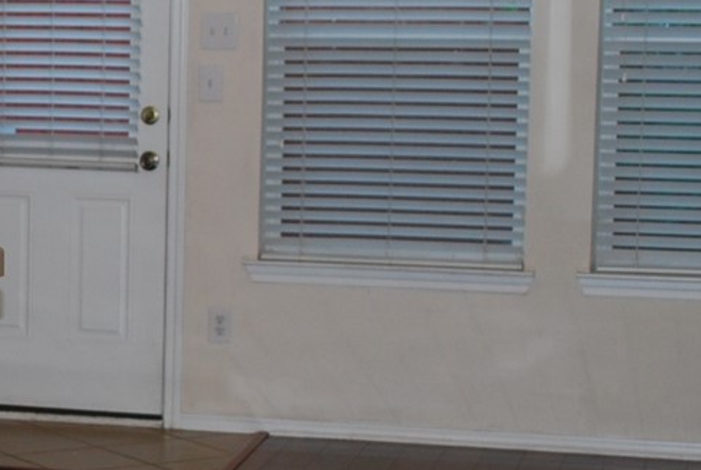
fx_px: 2359
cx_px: -179
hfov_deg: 16.1
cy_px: 321
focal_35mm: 121
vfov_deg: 11.3
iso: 200
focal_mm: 18
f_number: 3.5
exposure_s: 1/60
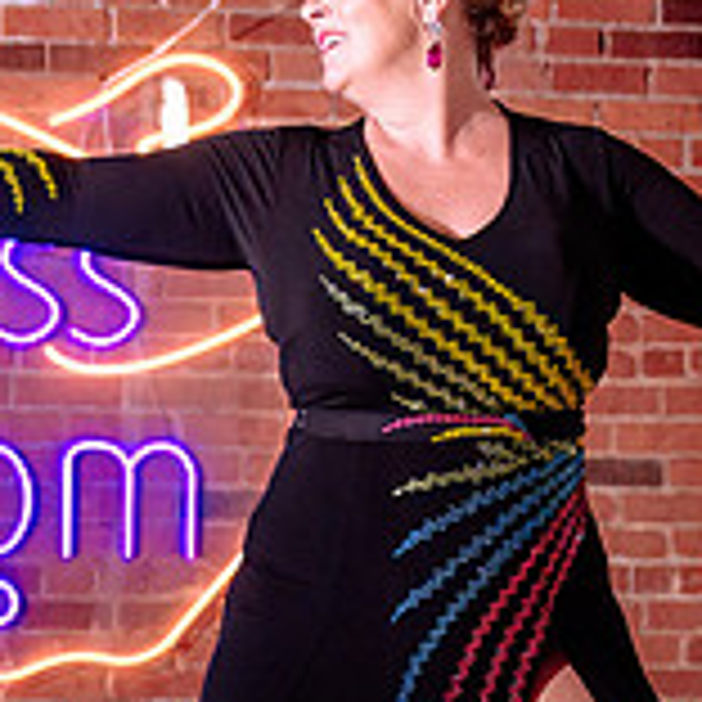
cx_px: 234
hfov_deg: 10.6
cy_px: 608
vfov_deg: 10.6
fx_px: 3763
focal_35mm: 164
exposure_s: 1/320
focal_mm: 40
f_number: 2.8
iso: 1250
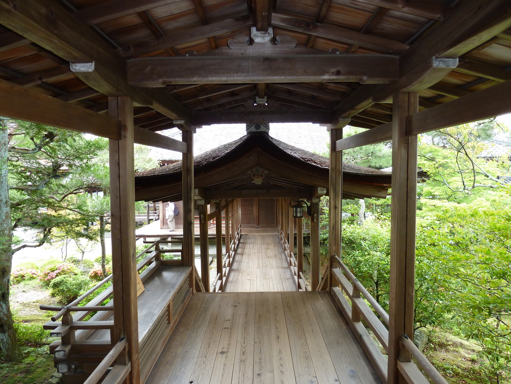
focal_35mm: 25
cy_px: 192
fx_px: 369
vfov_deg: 54.9
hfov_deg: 69.4
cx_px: 256
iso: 125
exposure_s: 1/30
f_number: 3.3
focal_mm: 4.1
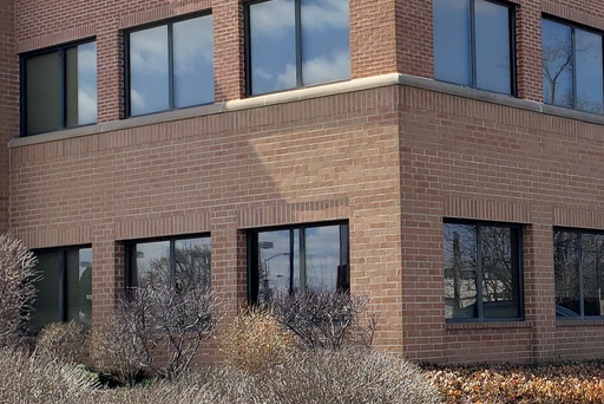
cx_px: 482
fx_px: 1276
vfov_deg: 18.0
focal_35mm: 76
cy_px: 219
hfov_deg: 26.2
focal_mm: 4.3
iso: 50
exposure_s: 1/1139
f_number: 2.4
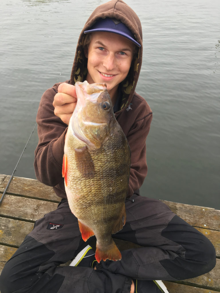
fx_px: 246
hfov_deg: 48.2
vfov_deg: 61.7
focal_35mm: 29
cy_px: 146
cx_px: 110
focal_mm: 4.15
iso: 25
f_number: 2.2
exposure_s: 1/124
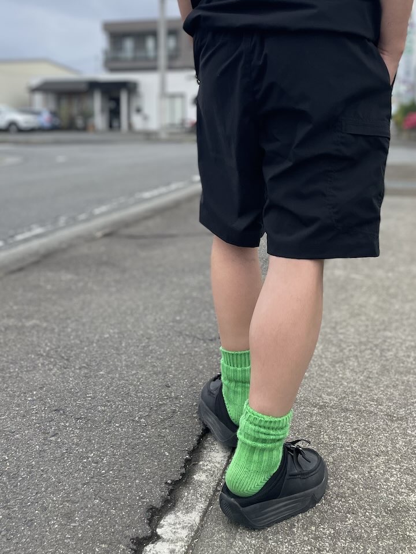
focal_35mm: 26
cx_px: 208
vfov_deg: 67.3
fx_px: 417
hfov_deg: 53.1
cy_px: 277
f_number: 1.6
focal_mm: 4.2
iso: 50
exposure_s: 1/2020
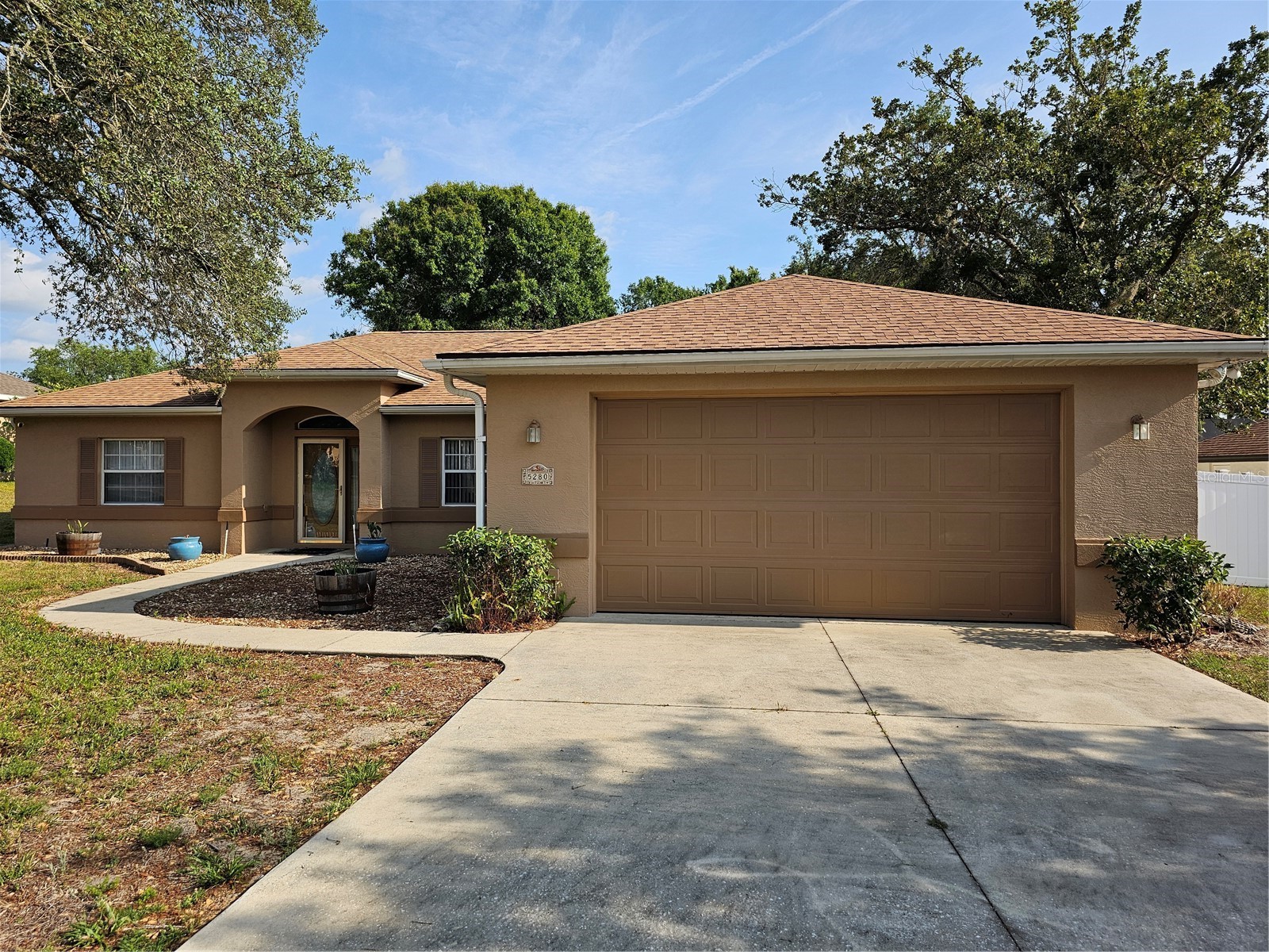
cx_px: 634
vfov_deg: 58.9
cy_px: 476
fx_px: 843
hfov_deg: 73.9
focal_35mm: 23
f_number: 1.7
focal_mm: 6.3
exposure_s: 1/1044
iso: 20
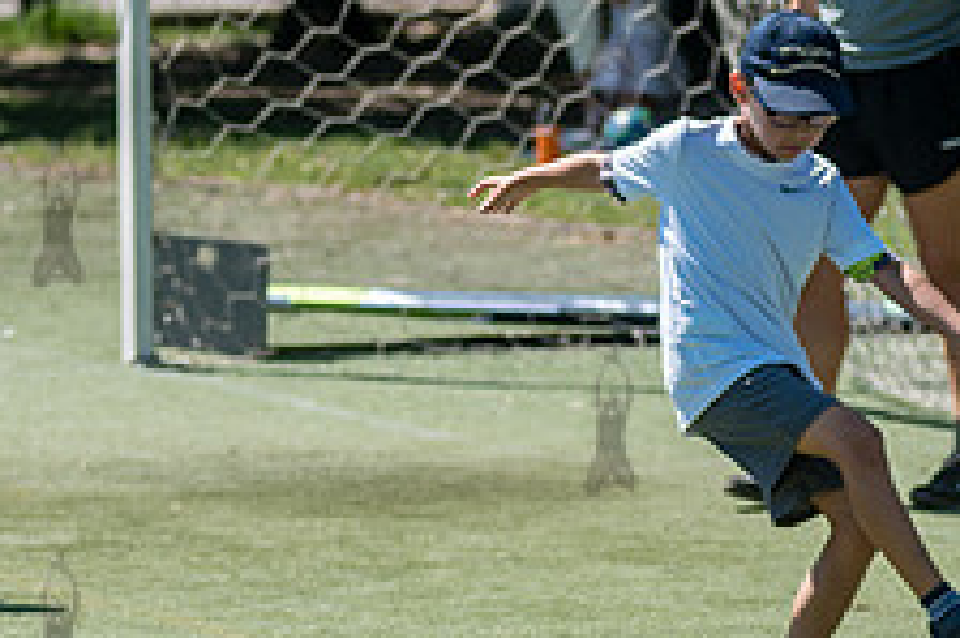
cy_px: 664
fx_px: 10046
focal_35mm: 377
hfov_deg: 5.5
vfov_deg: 3.6
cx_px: 439
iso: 200
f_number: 4
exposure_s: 1/1600
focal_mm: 112
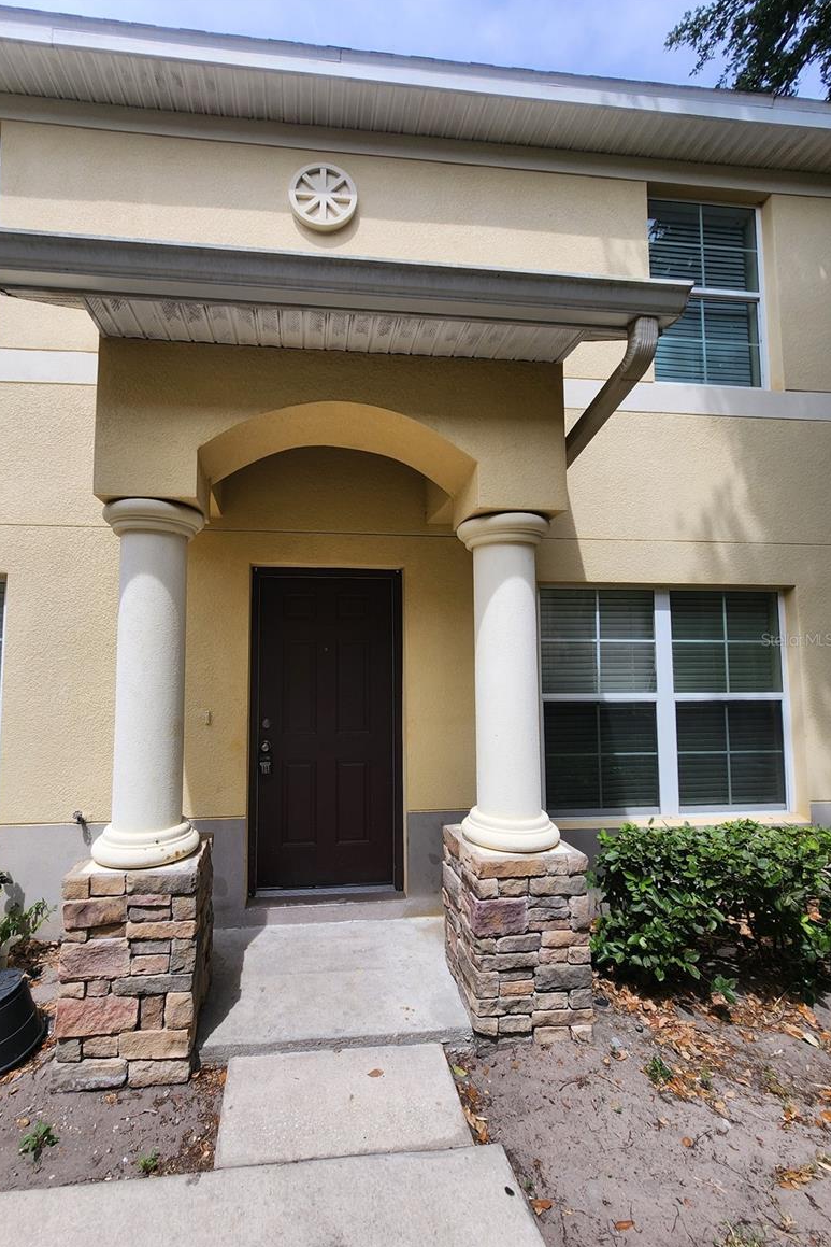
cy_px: 639
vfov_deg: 104.2
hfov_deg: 80.7
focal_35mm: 14
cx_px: 354
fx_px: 485
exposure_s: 1/809
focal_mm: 1.74
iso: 32
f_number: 2.2
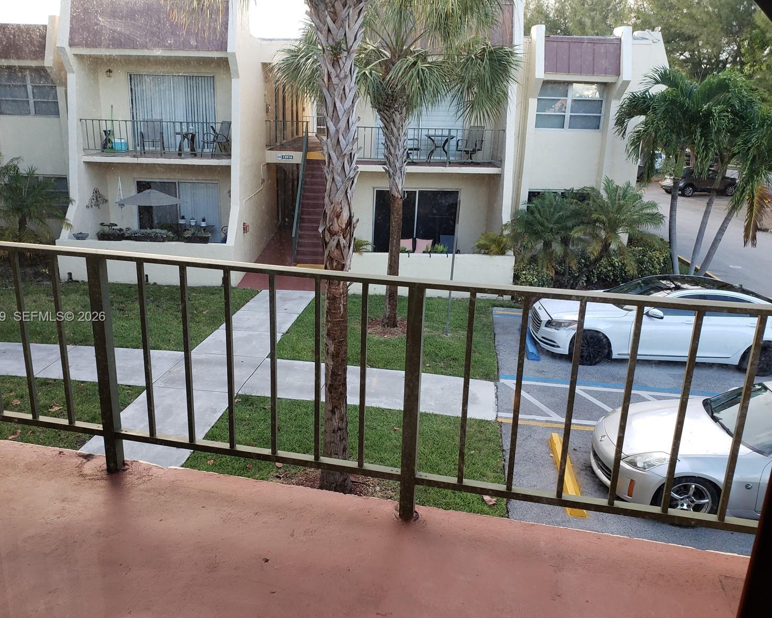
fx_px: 640
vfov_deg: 51.5
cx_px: 366
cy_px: 318
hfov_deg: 62.2
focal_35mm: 28
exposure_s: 1/60
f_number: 2.4
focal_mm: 4.3
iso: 100
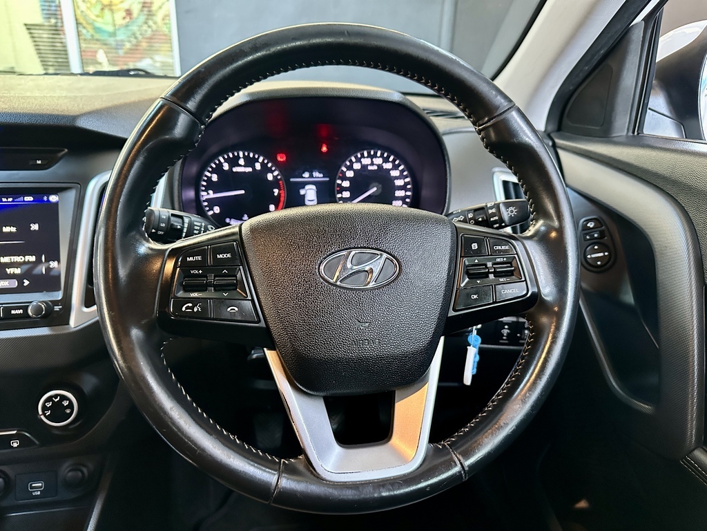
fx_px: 490
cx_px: 354
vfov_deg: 56.8
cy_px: 266
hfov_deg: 71.6
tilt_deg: -24.4
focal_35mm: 24
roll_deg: -2.5
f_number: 1.78
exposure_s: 1/42
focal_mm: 6.86
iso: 800
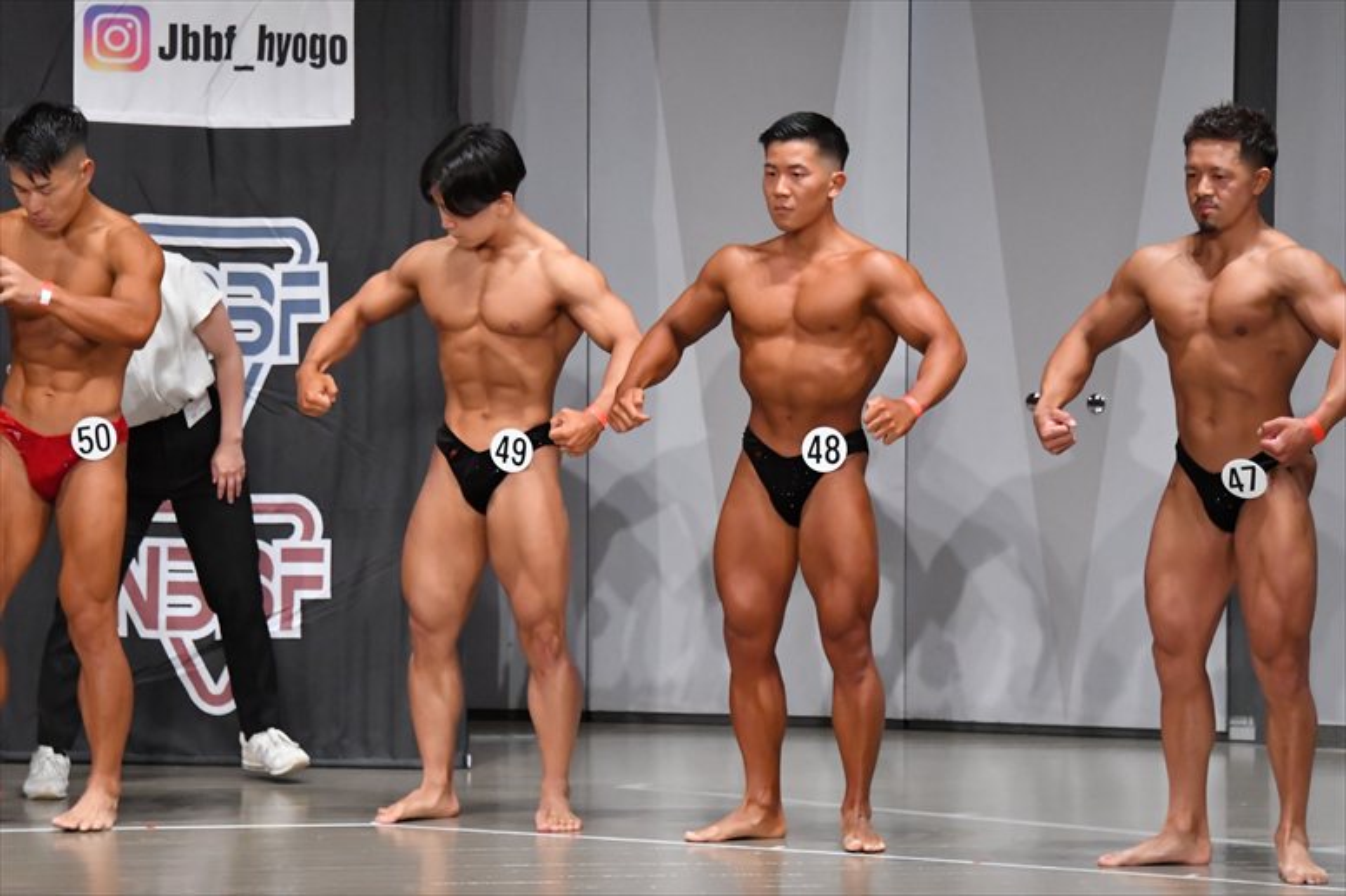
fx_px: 8110
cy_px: 448
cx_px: 673
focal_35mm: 217
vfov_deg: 6.3
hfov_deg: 9.5
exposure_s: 1/400
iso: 6400
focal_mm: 145
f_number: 5.6
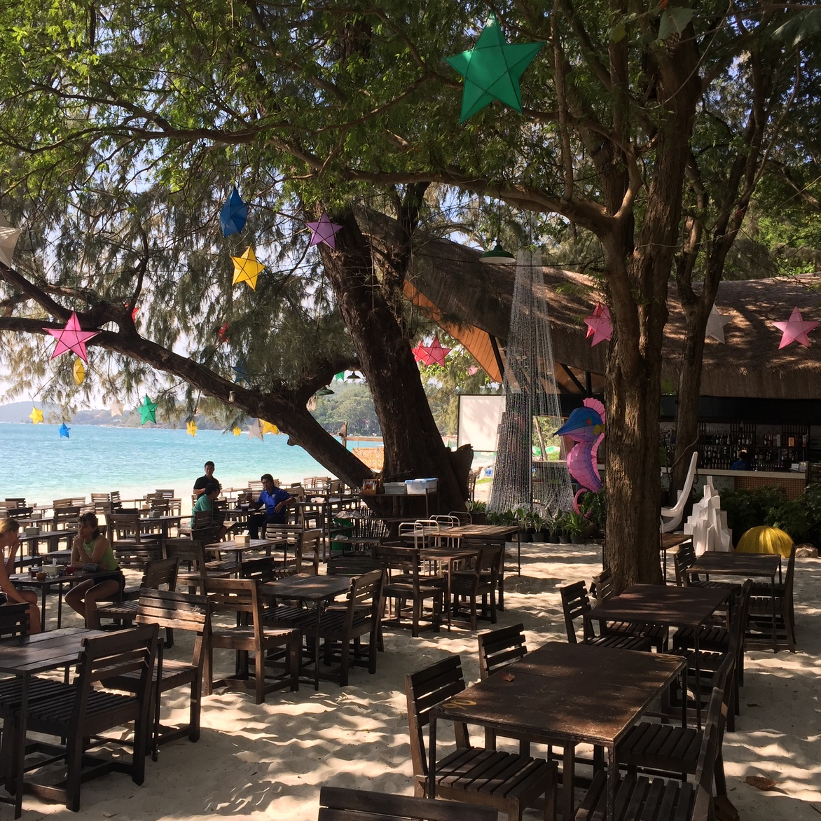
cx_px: 395
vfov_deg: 47.2
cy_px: 404
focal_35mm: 35
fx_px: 939
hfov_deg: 47.2
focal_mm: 4.15
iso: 32
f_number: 2.2
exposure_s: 1/760
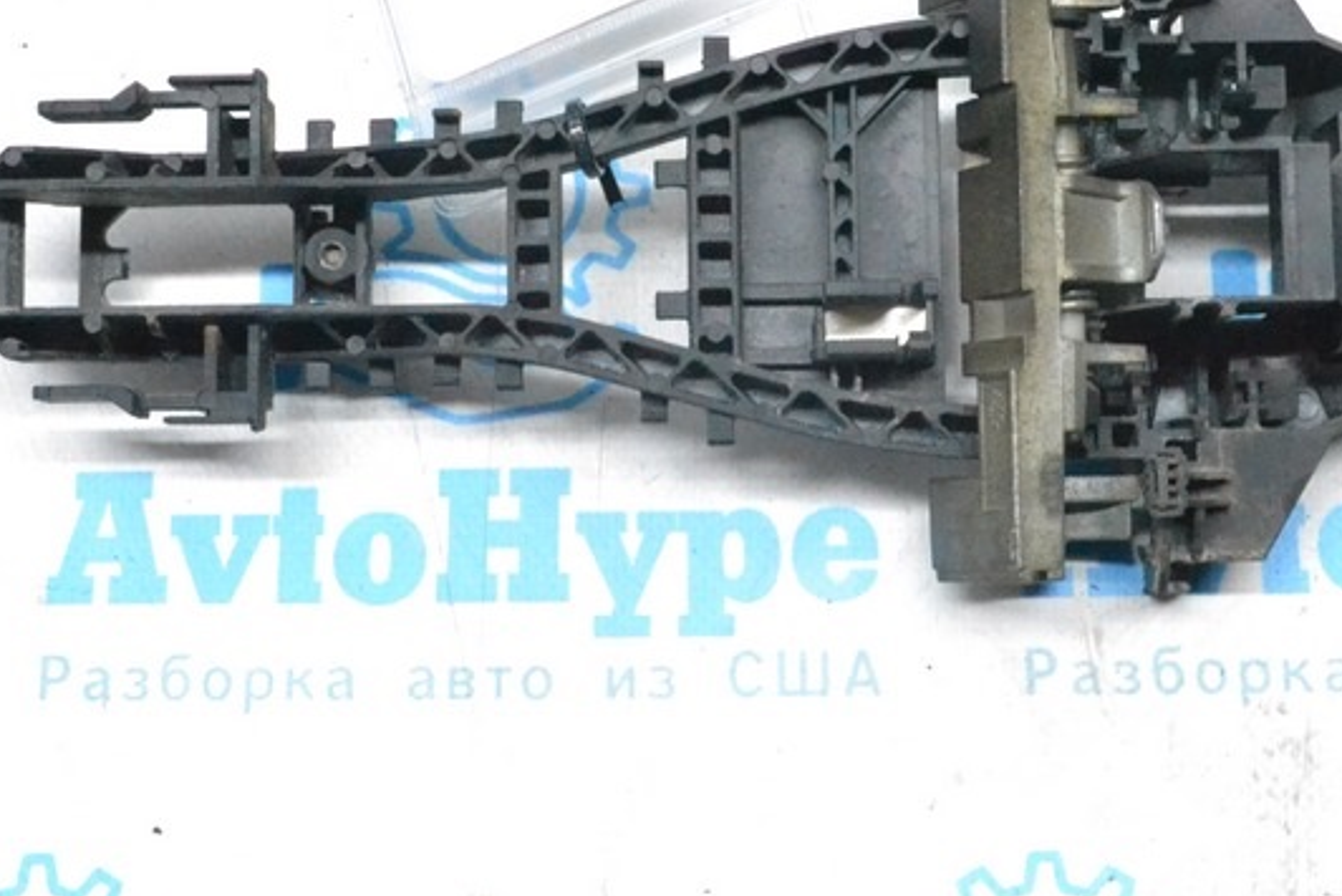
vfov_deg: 18.0
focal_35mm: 75
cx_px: 656
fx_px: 2796
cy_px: 165
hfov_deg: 27.0
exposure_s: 1/160
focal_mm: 26
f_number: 9
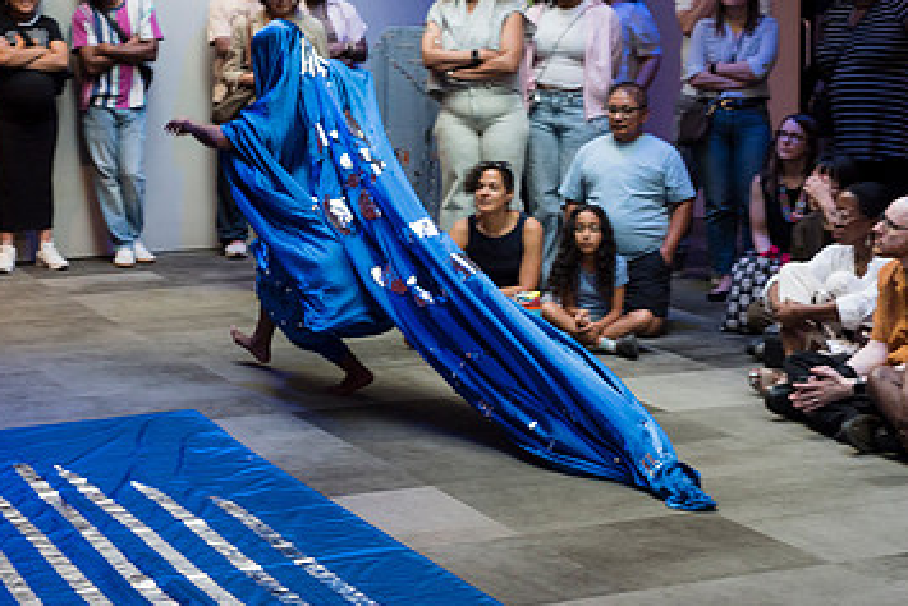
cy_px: 185
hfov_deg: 23.8
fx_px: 2145
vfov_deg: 16.0
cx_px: 338
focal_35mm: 85
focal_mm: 52
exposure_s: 1/125
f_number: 5
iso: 800
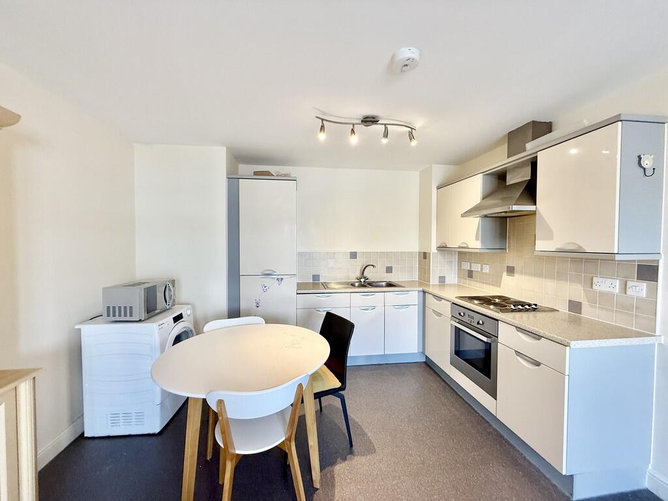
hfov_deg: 102.1
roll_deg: -0.2
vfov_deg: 85.7
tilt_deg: -0.7
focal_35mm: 14
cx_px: 334
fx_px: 270
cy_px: 250
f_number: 2.2
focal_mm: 2.22
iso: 200
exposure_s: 1/100
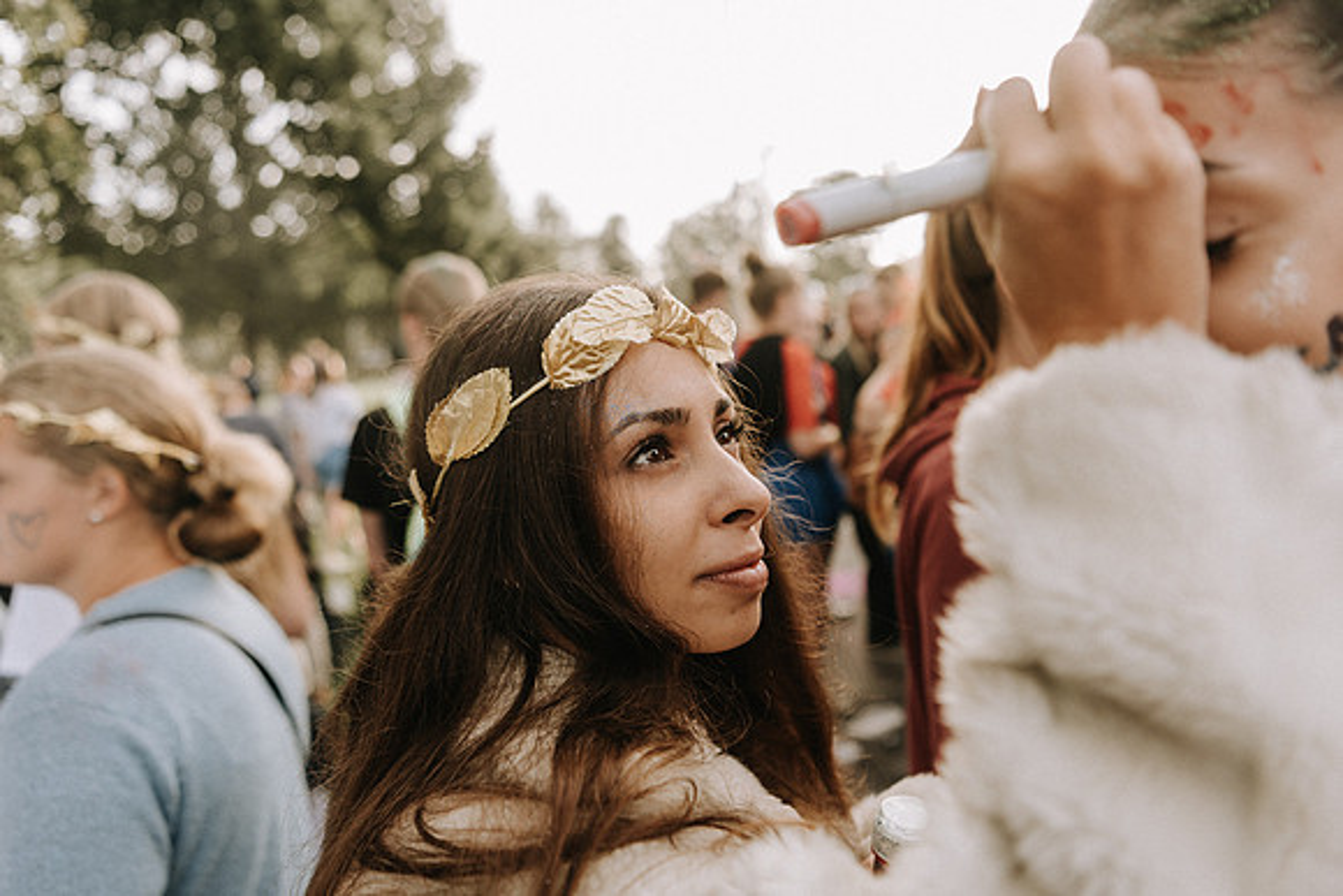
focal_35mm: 30
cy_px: 448
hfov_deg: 61.9
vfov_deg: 43.6
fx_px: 1119
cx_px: 672
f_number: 2.8
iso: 140
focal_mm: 30
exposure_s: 1/400
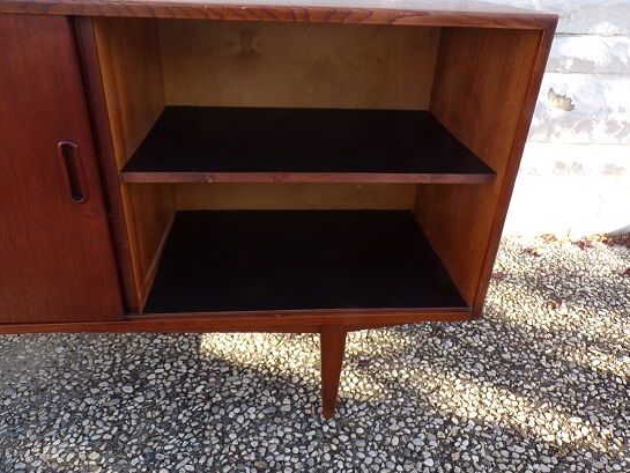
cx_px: 315
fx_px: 491
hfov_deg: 65.3
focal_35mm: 27
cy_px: 210
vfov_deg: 51.3
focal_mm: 4.3
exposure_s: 1/90
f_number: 4.3
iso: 80
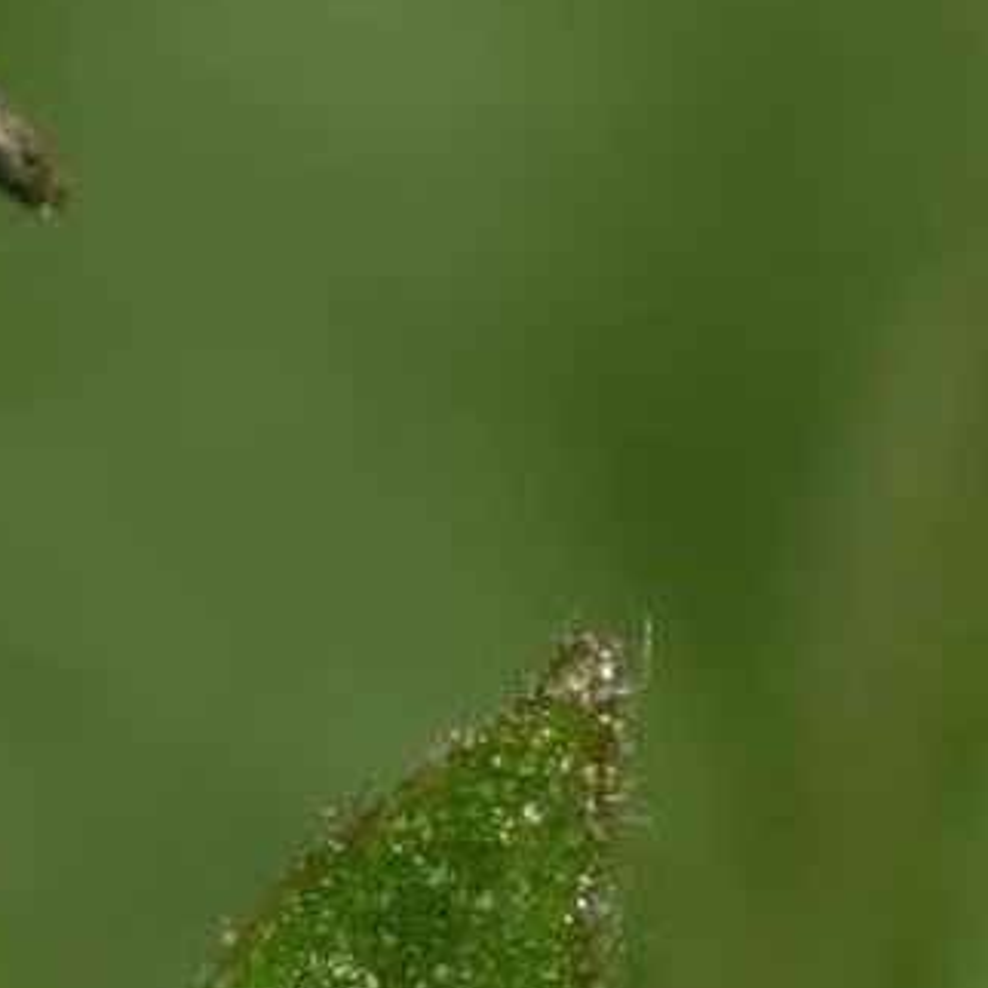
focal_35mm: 399
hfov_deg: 4.4
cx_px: -186
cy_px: 104
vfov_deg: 4.4
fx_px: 12893
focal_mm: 105
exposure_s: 1/60
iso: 100
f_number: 22
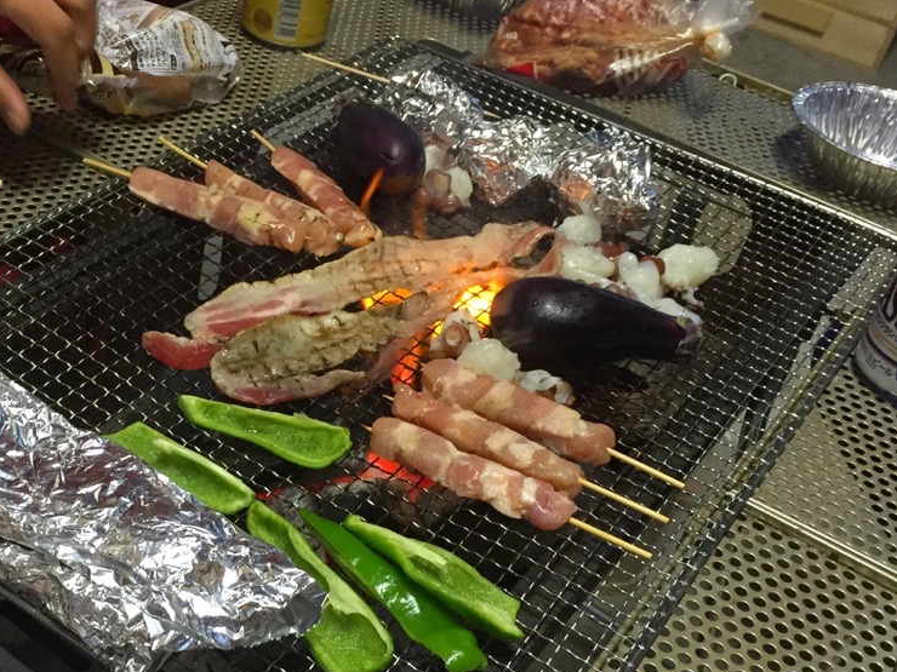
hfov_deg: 39.8
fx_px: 1218
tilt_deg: -41.5
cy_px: 449
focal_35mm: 47
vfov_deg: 30.6
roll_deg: -11.6
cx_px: 284
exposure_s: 1/30
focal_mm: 4.15
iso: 125
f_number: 2.2
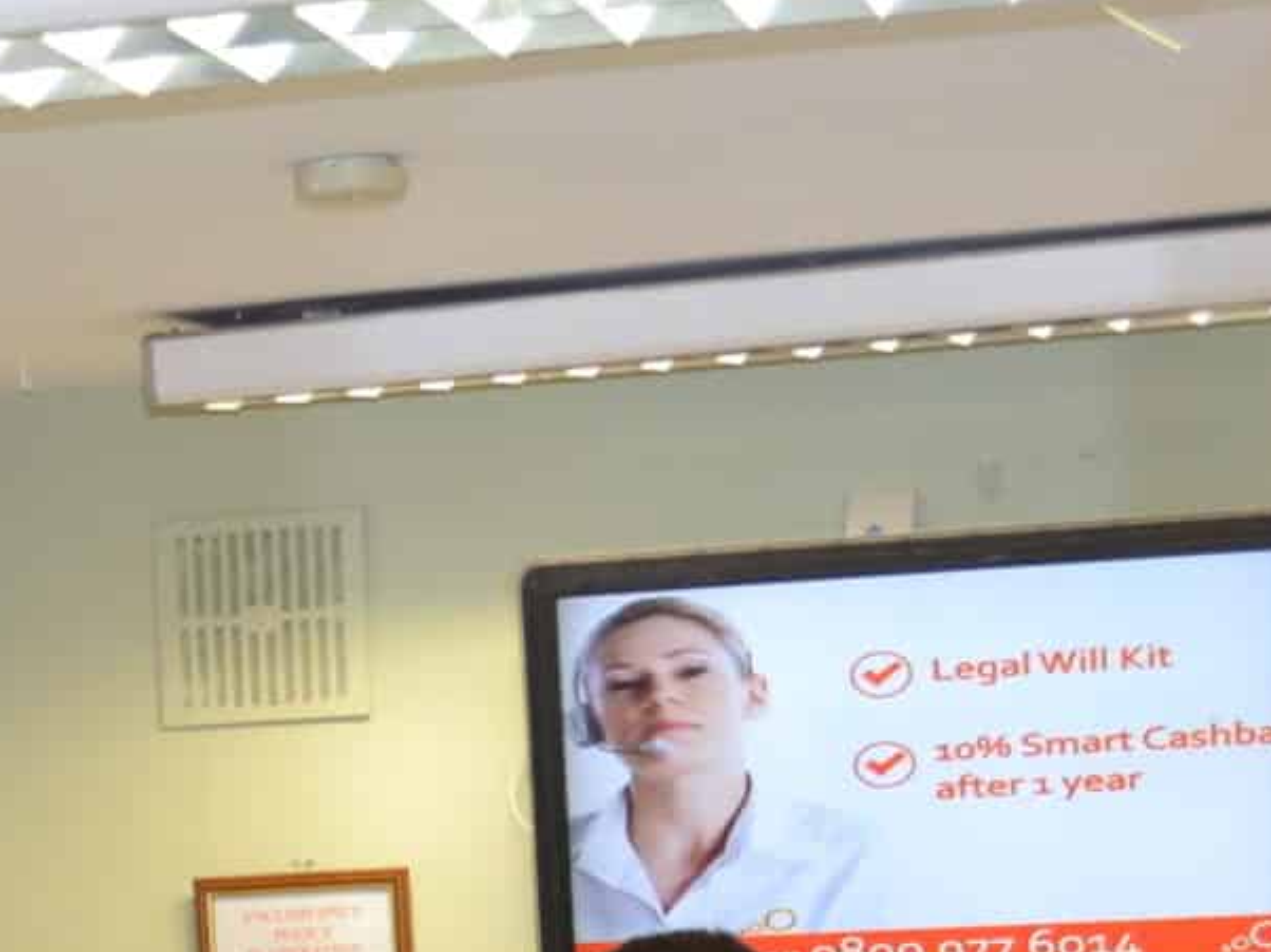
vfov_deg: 10.4
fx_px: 4955
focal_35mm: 135
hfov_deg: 14.2
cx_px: -188
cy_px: 1698
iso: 400
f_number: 3.8
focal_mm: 22
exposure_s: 1/30
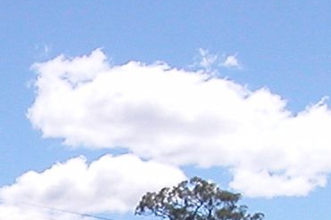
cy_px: 454
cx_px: -43
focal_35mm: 166
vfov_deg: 7.9
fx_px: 1526
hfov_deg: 12.2
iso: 100
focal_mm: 5.6
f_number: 4.5
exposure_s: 1/790
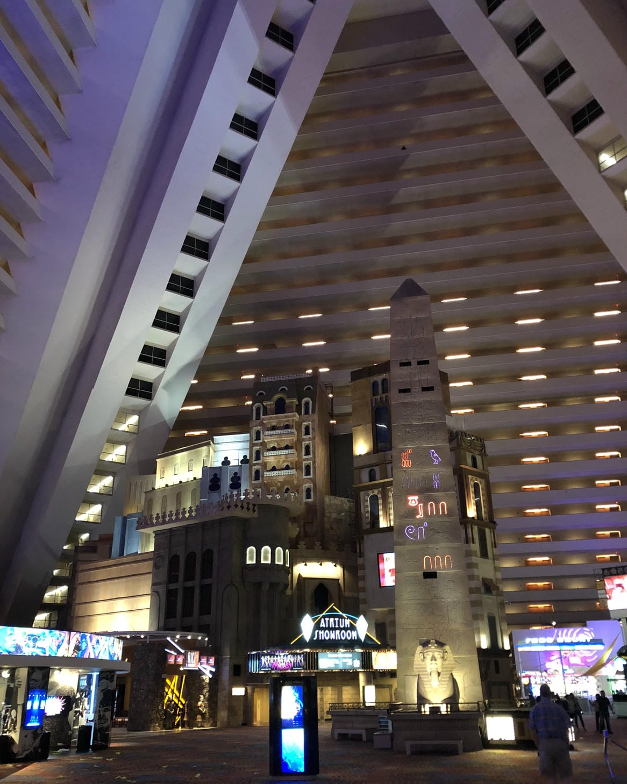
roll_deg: -0.4
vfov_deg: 58.7
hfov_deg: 48.5
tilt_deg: +21.6
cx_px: 314
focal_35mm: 30
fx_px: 696
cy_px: 421
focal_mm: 3.99
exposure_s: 1/4
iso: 100
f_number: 1.8
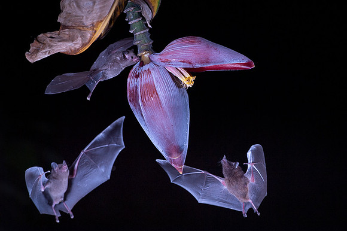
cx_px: 231
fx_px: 2501
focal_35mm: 260
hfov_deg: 7.9
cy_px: 113
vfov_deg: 5.3
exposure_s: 1/250
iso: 640
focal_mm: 195
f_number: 8
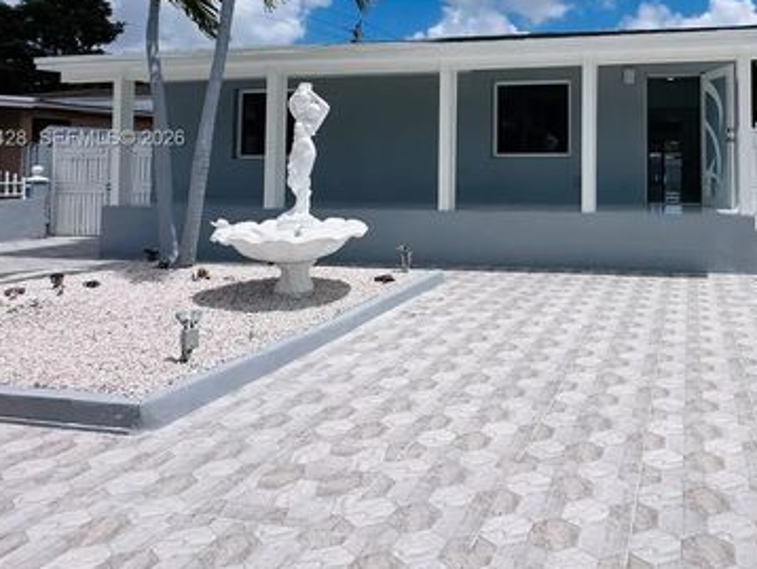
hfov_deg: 63.7
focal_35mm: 25
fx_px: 547
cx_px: 598
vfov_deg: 52.4
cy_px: 140
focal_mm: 2.22
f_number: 2.2
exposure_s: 1/4831
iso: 50
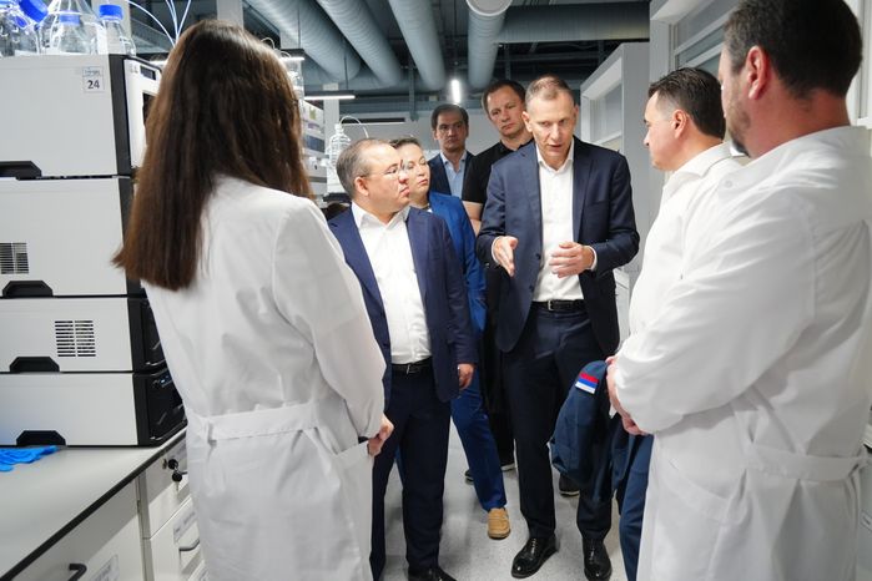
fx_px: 727
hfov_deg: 61.9
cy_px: 290
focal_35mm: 30
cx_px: 436
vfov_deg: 43.6
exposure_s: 1/320
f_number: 4.5
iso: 4000
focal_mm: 30
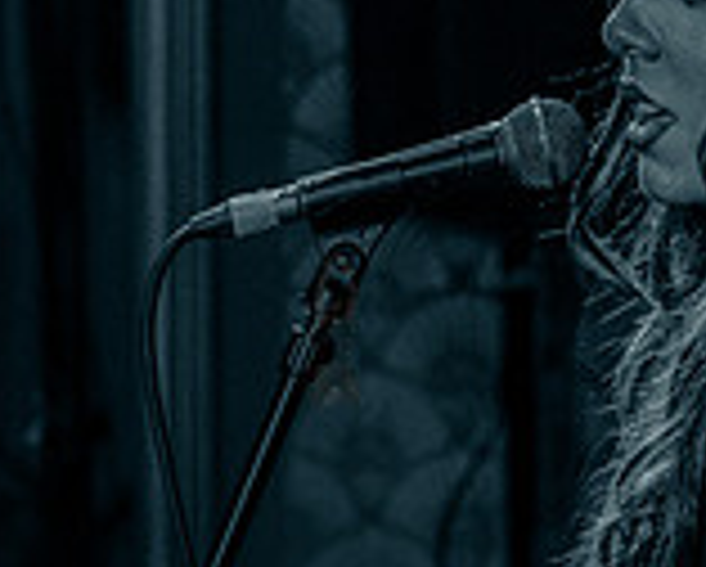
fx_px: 4456
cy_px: 232
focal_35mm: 213
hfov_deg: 9.1
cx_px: 383
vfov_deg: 7.3
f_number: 3.2
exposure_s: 1/320
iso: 16000
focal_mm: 53
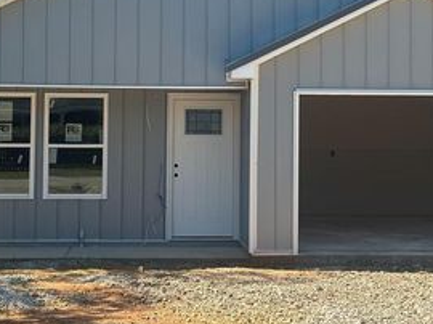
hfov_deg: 22.0
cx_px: 226
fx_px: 1112
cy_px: 73
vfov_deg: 16.5
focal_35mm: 89
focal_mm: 6.86
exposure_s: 1/2732
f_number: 1.78
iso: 80
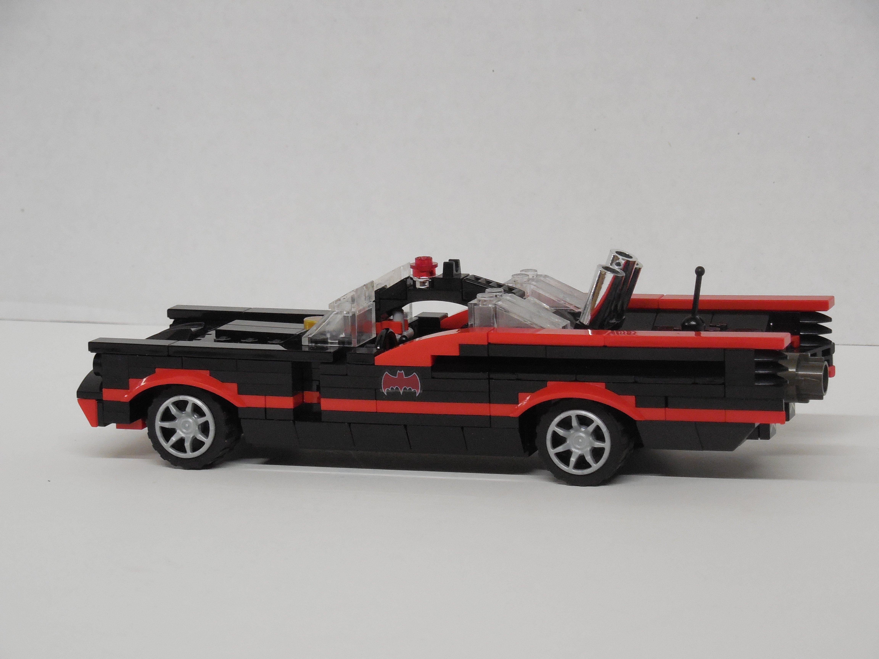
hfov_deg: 14.7
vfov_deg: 11.1
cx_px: 440
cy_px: 330
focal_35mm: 134
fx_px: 3403
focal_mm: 24.2
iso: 560
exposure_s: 1/15
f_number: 4.9
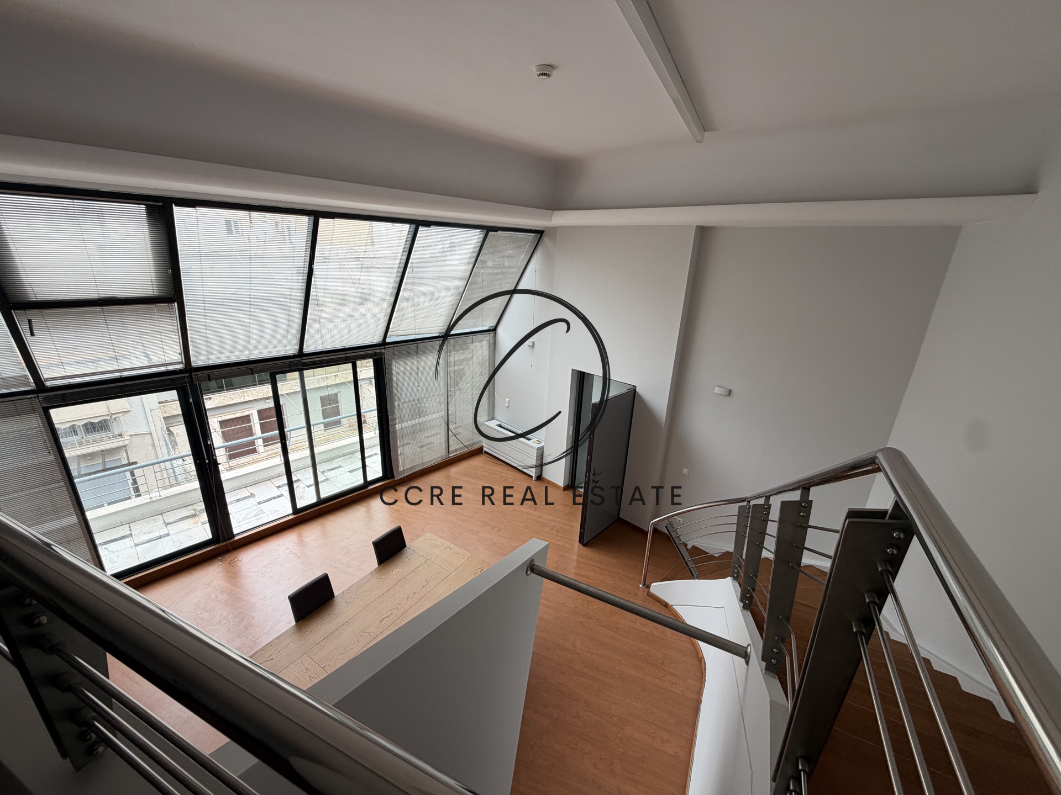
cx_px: 530
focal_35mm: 14
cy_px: 398
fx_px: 429
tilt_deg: -19.1
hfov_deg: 102.1
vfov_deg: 85.7
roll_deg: -1.7
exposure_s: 1/201
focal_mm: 2.22
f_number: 2.2
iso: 40
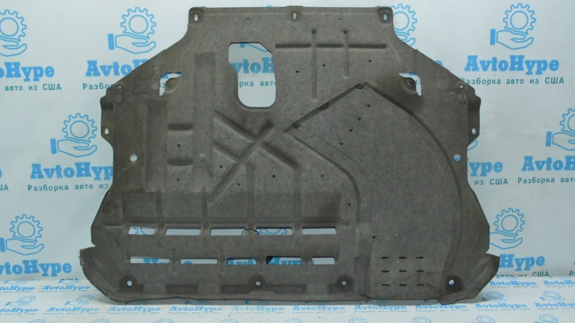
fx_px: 533
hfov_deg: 56.6
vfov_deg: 33.7
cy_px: 143
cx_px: 287
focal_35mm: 35
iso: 2800
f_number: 16
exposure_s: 1/40
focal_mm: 22
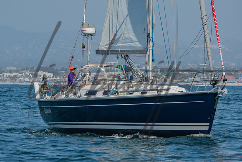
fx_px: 1866
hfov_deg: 7.4
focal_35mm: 278
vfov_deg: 5.0
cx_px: 121
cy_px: 81
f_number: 5.6
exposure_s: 1/500
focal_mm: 185
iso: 100
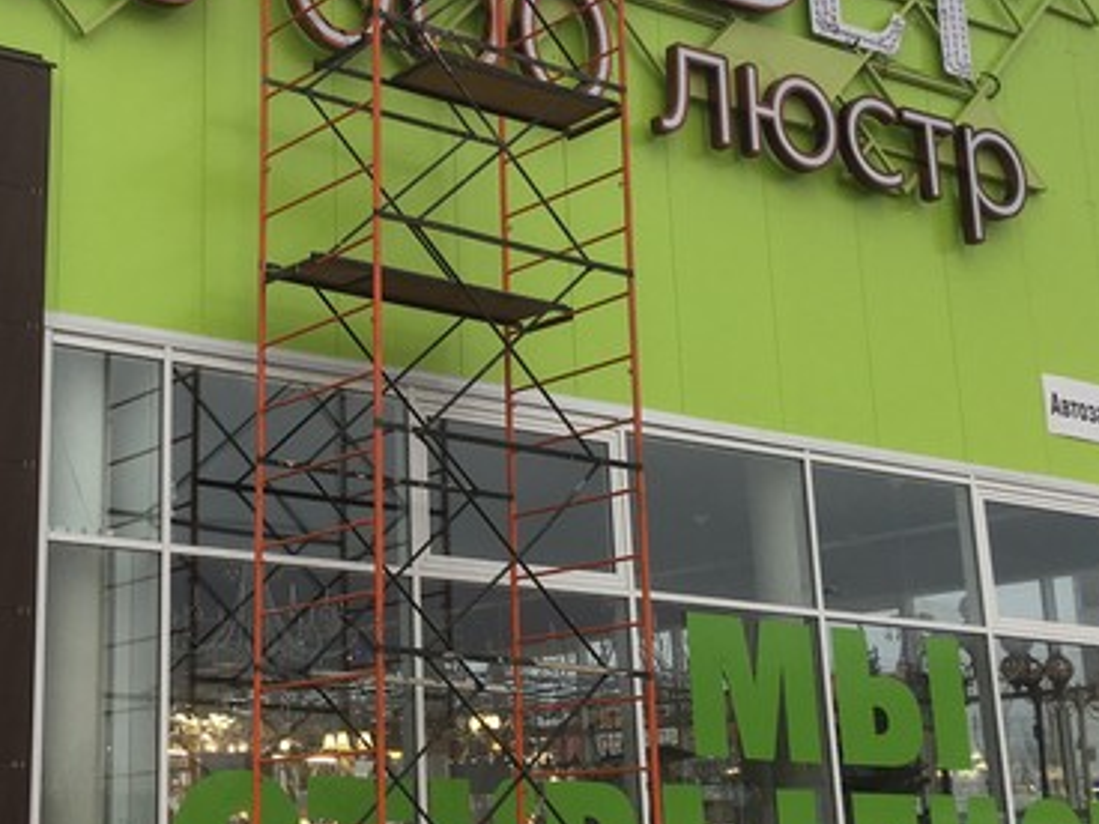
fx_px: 2000
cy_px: 281
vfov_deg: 23.2
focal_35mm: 63
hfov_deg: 30.2
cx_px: 260
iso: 25
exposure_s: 1/109
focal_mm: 4.15
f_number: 2.2
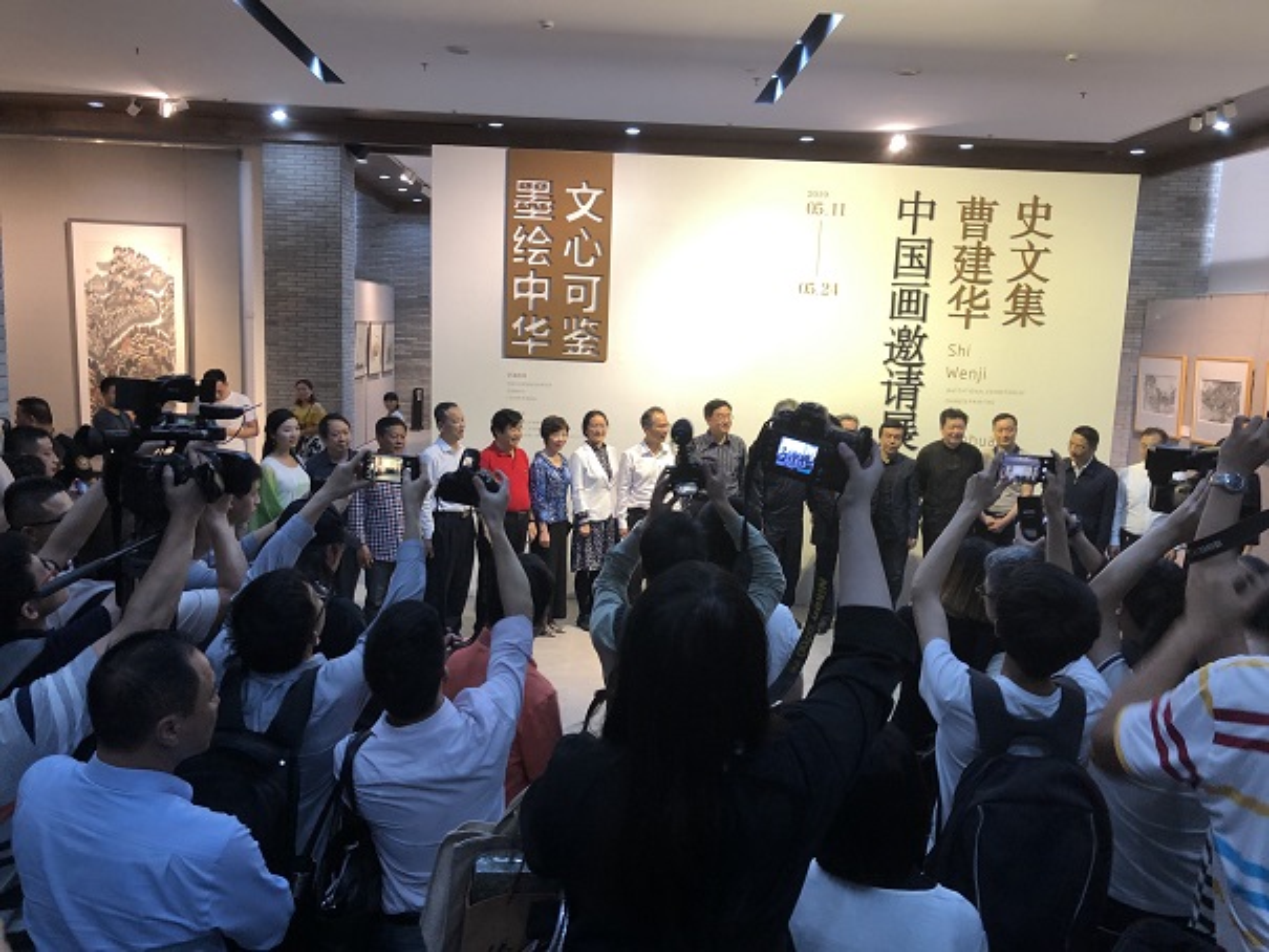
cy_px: 476
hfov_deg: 63.4
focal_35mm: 28
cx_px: 634
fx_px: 1027
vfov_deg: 49.8
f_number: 1.8
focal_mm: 3.99
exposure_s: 1/20
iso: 40
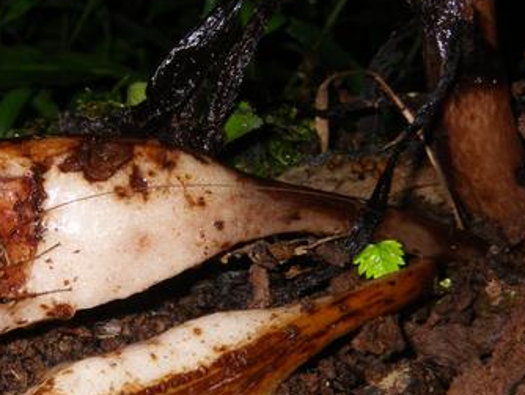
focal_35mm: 88
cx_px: 42
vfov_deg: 16.6
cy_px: 339
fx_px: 1336
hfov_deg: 21.7
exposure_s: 1/60
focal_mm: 7.5
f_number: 5
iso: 100
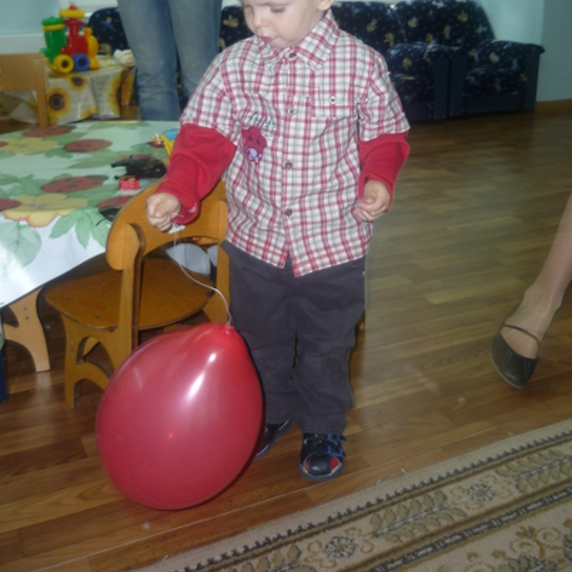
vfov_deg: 41.3
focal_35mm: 40
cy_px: 187
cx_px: 289
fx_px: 748
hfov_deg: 41.9
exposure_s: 1/30
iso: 100
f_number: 2.8
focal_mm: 5.5
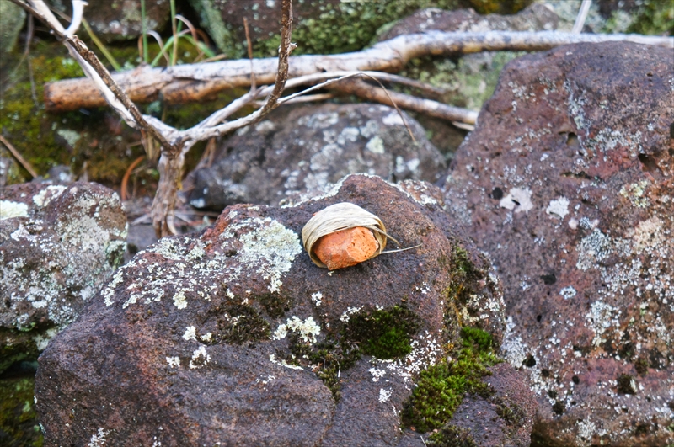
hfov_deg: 24.7
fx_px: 1542
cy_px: 224
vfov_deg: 16.5
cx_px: 337
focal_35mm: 82
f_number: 5.6
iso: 1600
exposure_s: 1/125
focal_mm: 55
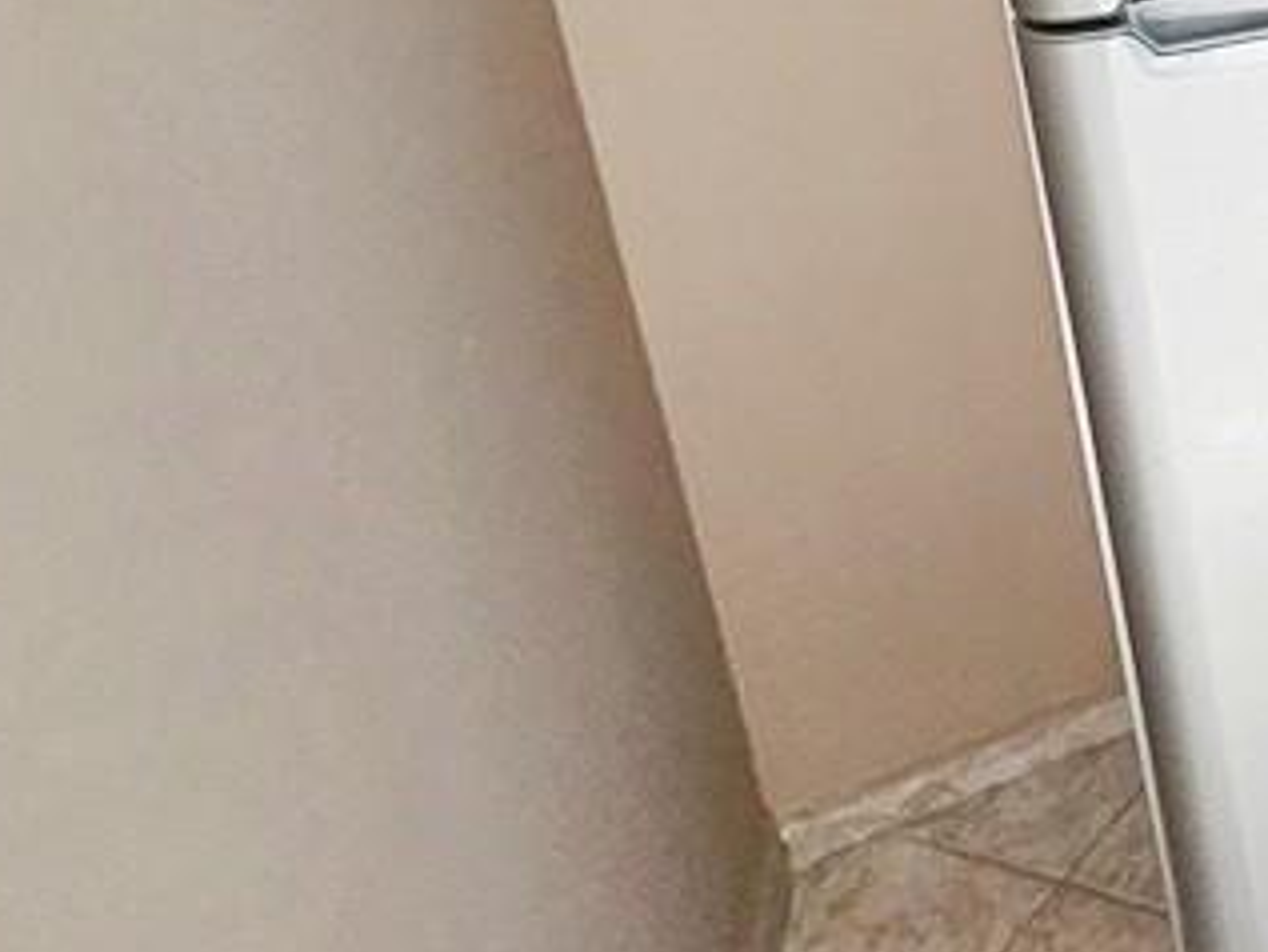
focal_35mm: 42
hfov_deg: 28.2
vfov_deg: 28.2
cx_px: 1928
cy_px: -296
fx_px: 1539
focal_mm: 1.7
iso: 500
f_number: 2.2
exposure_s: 1/33.3
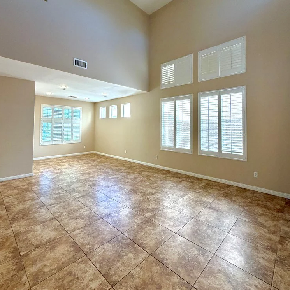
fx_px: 161
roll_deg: +0.3
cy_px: 123
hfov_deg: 84.0
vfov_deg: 83.4
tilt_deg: +1.7
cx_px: 144
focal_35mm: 17
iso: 250
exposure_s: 1/120
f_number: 2.2
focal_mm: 2.22
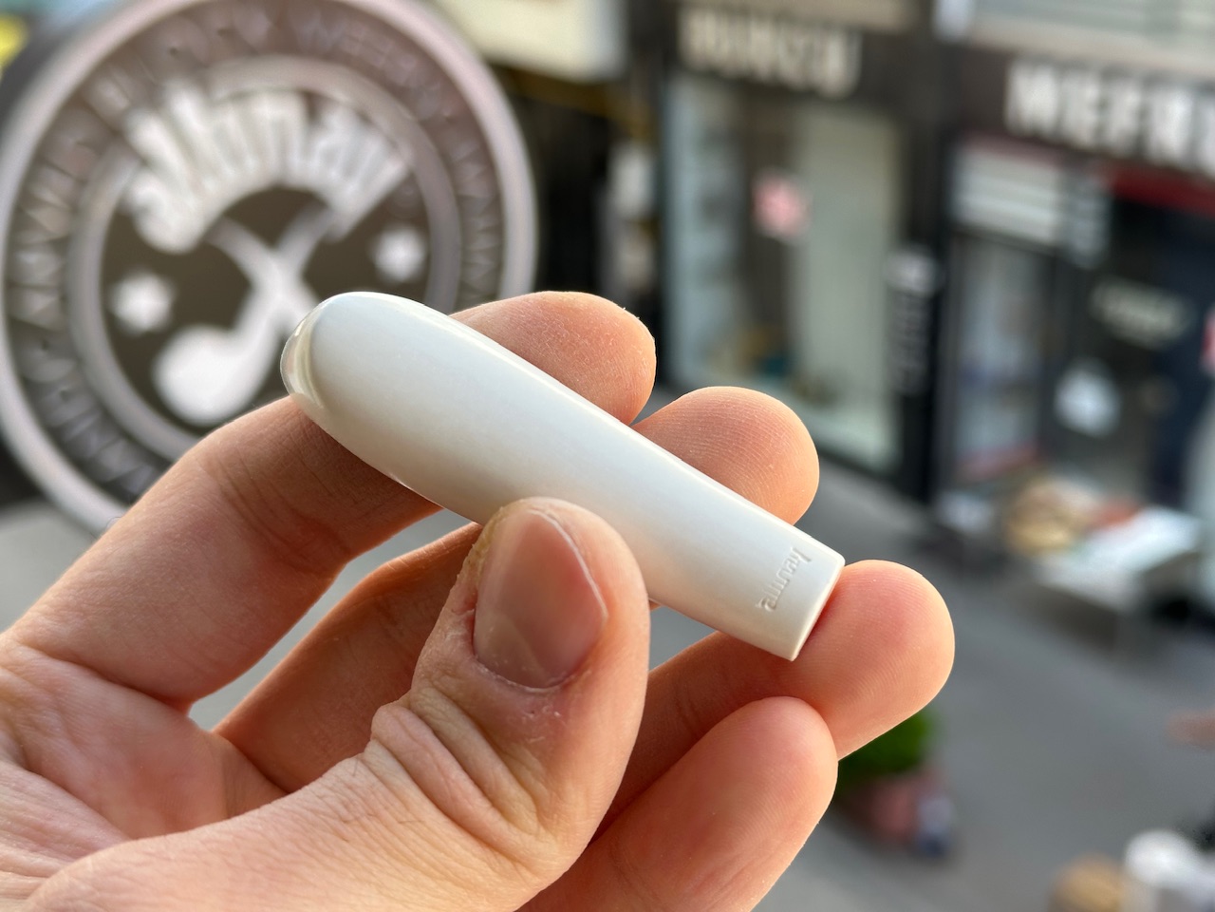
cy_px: 456
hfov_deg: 39.7
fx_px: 1685
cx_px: 608
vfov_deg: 30.3
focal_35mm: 48
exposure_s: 1/377
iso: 64
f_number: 1.78
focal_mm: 6.86
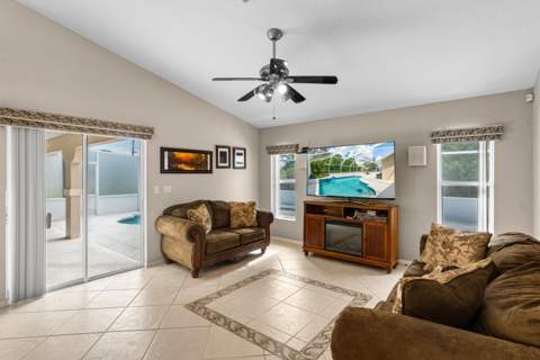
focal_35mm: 16
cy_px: 180
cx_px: 270
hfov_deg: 95.0
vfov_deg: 72.1
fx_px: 247
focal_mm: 11
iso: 100
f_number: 9
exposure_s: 1/4
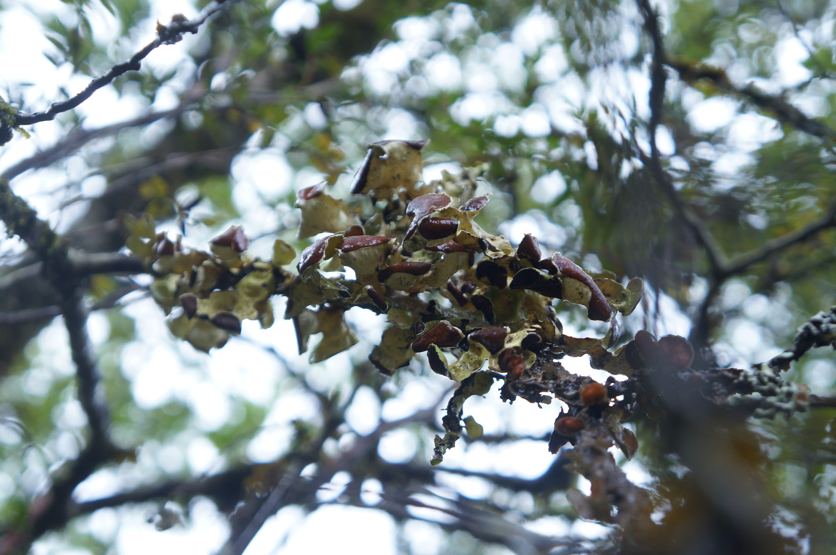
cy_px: 278
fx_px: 1322
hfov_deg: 35.1
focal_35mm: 57
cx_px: 418
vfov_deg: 23.7
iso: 200
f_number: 4.5
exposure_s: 1/50
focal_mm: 38
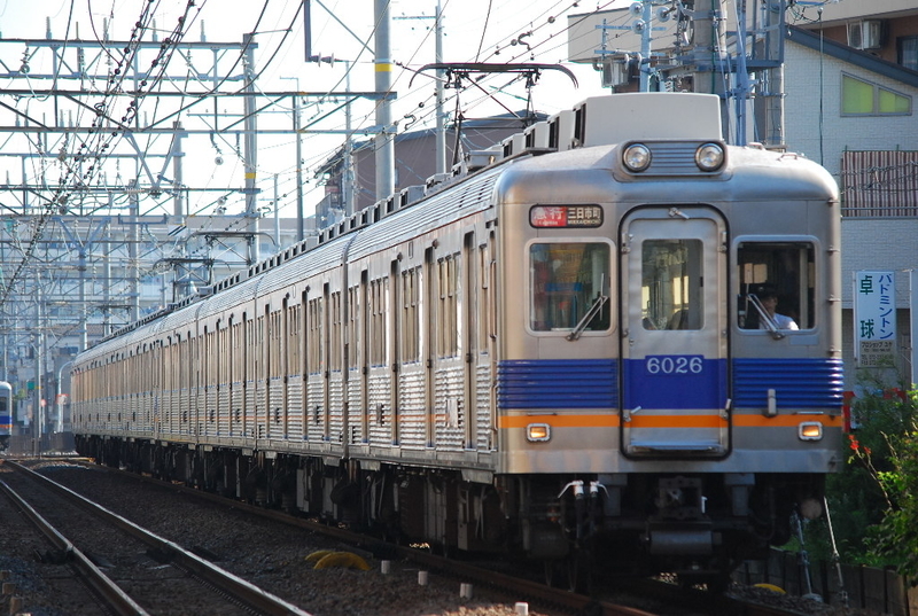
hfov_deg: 8.1
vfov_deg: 5.4
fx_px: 6516
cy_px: 308
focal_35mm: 255
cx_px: 459
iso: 450
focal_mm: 170
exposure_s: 1/800
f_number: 5
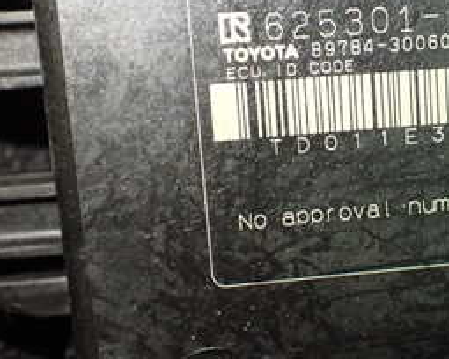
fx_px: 917
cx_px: 380
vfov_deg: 22.2
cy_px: 164
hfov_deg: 26.8
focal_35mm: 69
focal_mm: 5.4
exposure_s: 1/125
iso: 640
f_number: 2.3
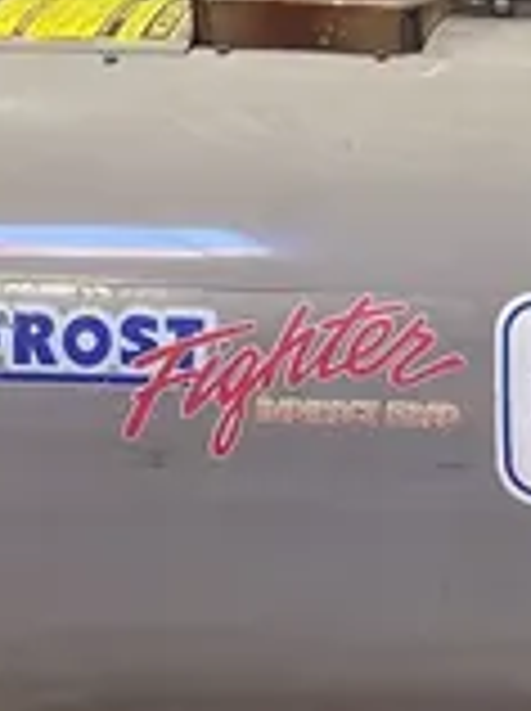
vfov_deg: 16.0
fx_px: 2482
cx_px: 1080
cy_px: 700
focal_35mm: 121
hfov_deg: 11.0
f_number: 1.6
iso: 125
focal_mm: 4.2
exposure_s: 1/60
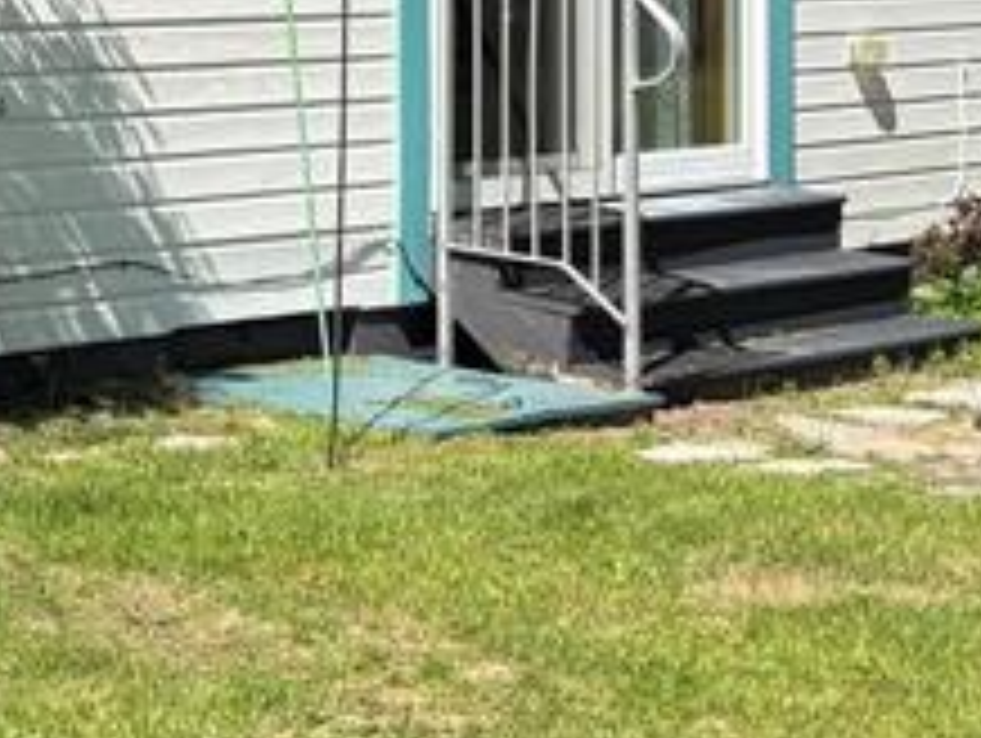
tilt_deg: -2.1
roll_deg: -0.5
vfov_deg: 11.9
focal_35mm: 122
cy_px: -112
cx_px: -279
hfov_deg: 15.4
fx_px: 3461
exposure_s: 1/2451
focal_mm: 5.96
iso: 50
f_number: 1.6
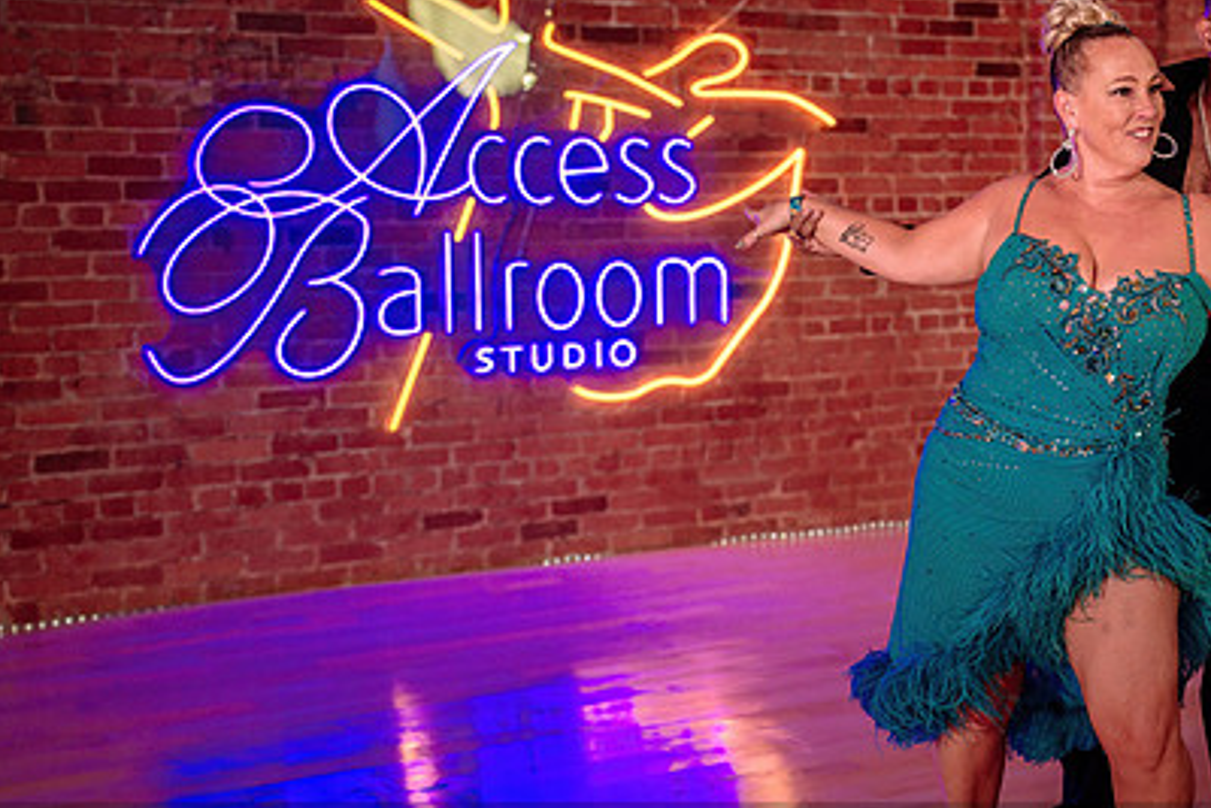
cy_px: 390
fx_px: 1884
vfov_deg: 24.2
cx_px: 866
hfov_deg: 35.1
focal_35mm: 56
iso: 800
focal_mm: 33
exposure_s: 1/400
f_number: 2
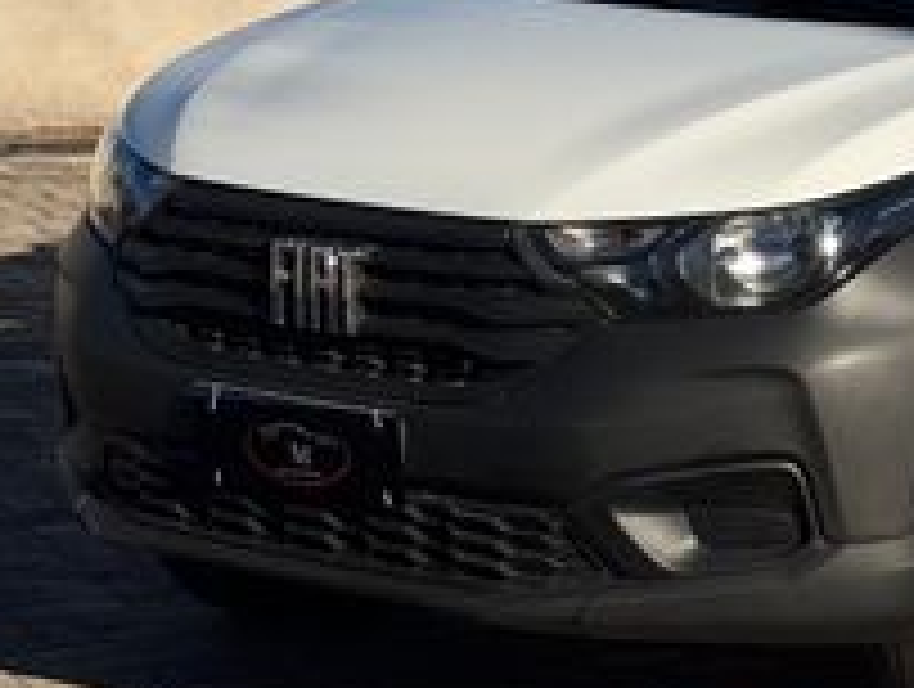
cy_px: 180
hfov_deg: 17.1
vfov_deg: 13.3
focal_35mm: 111
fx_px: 2936
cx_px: 1018
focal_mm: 6.76
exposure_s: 1/11364
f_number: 1.78
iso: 50
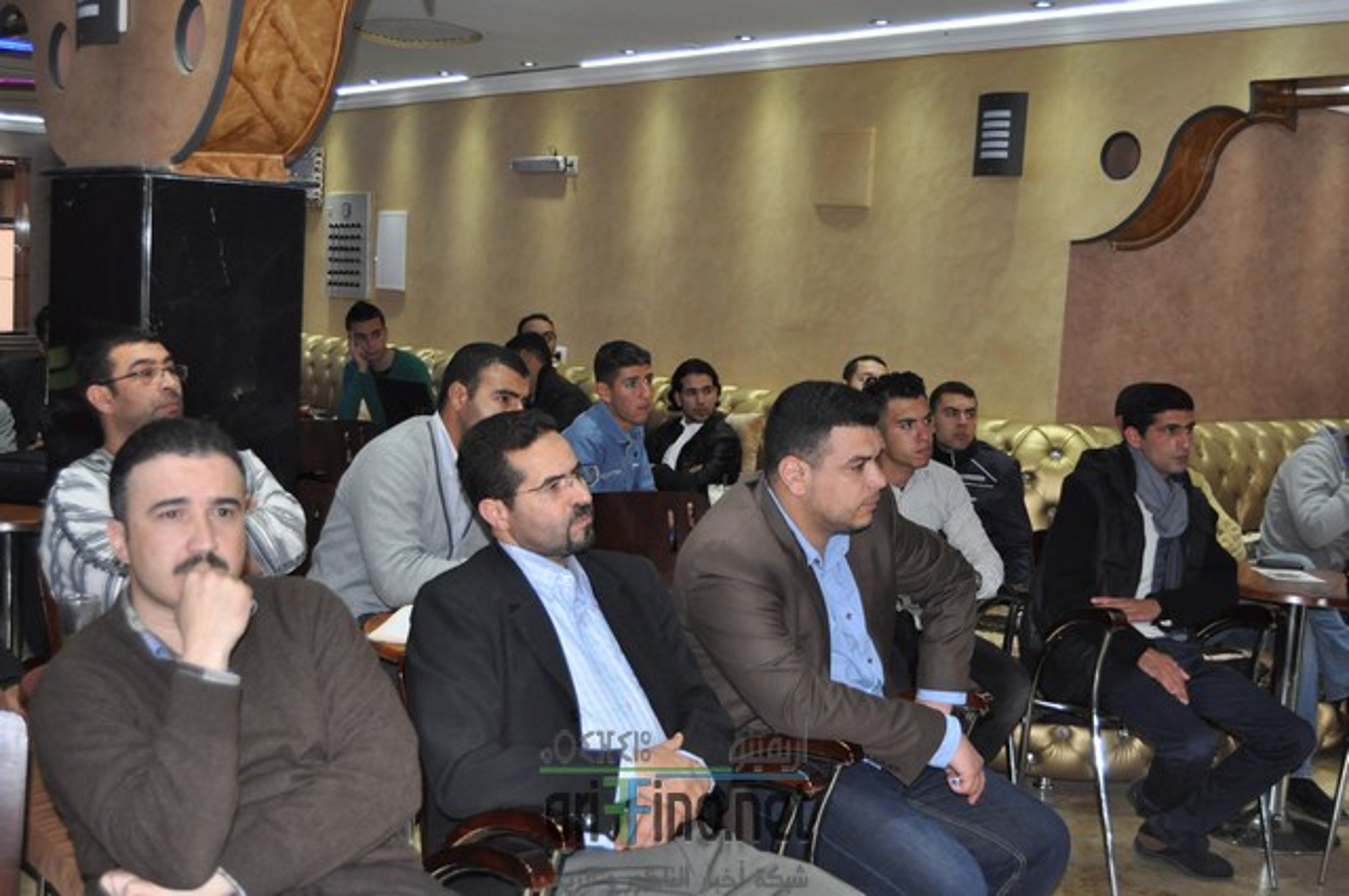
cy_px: 448
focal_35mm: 45
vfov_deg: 29.8
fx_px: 1684
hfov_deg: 43.7
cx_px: 674
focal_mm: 30
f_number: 4.2
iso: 800
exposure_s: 1/60
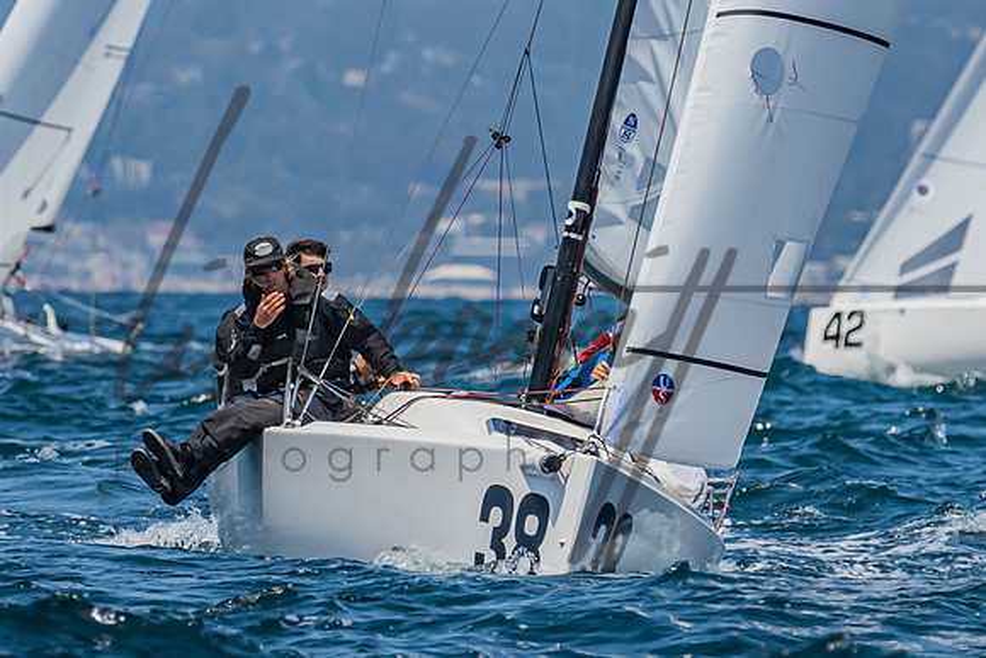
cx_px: 405
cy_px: 453
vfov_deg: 1.8
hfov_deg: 2.7
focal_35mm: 756
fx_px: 20721
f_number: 6.3
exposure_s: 1/2500
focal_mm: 290
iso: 400
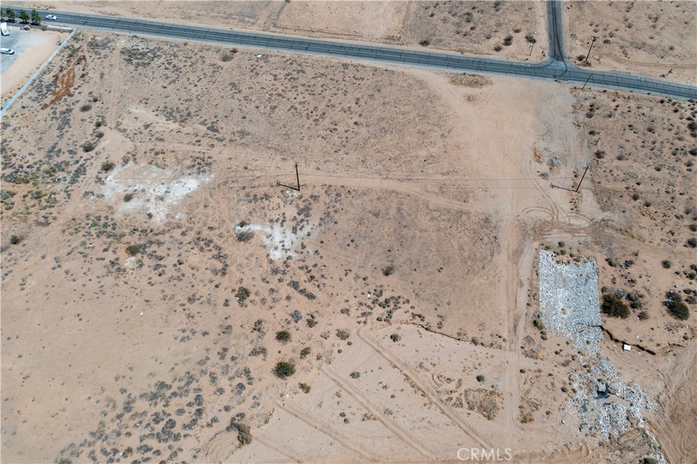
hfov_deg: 65.5
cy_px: 232
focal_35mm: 28
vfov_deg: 46.4
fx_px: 542
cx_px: 348
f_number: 3.2
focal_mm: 10.26
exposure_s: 1/6400
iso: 200
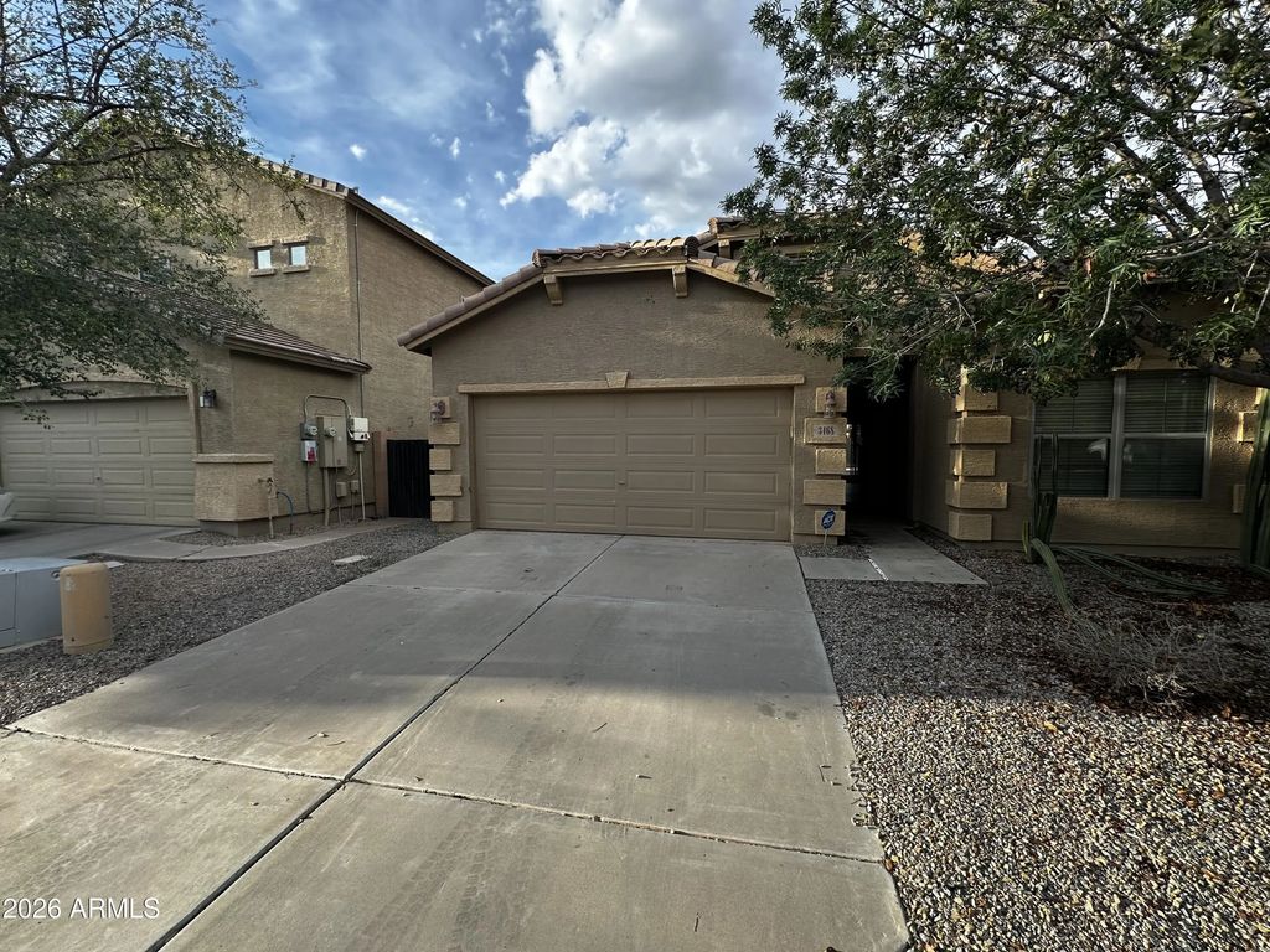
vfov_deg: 85.7
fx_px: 514
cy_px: 476
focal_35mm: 14
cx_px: 635
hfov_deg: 102.1
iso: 40
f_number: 2.2
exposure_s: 1/363
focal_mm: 2.22
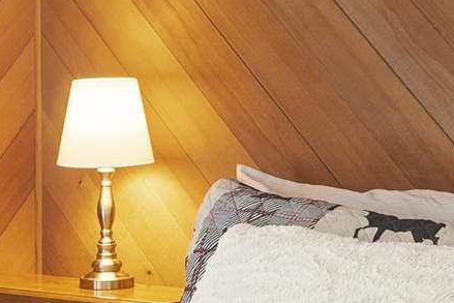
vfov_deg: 12.2
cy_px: 246
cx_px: 327
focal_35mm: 112
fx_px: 1413
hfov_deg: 18.2
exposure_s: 3.2
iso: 250
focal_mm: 16
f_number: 5.6
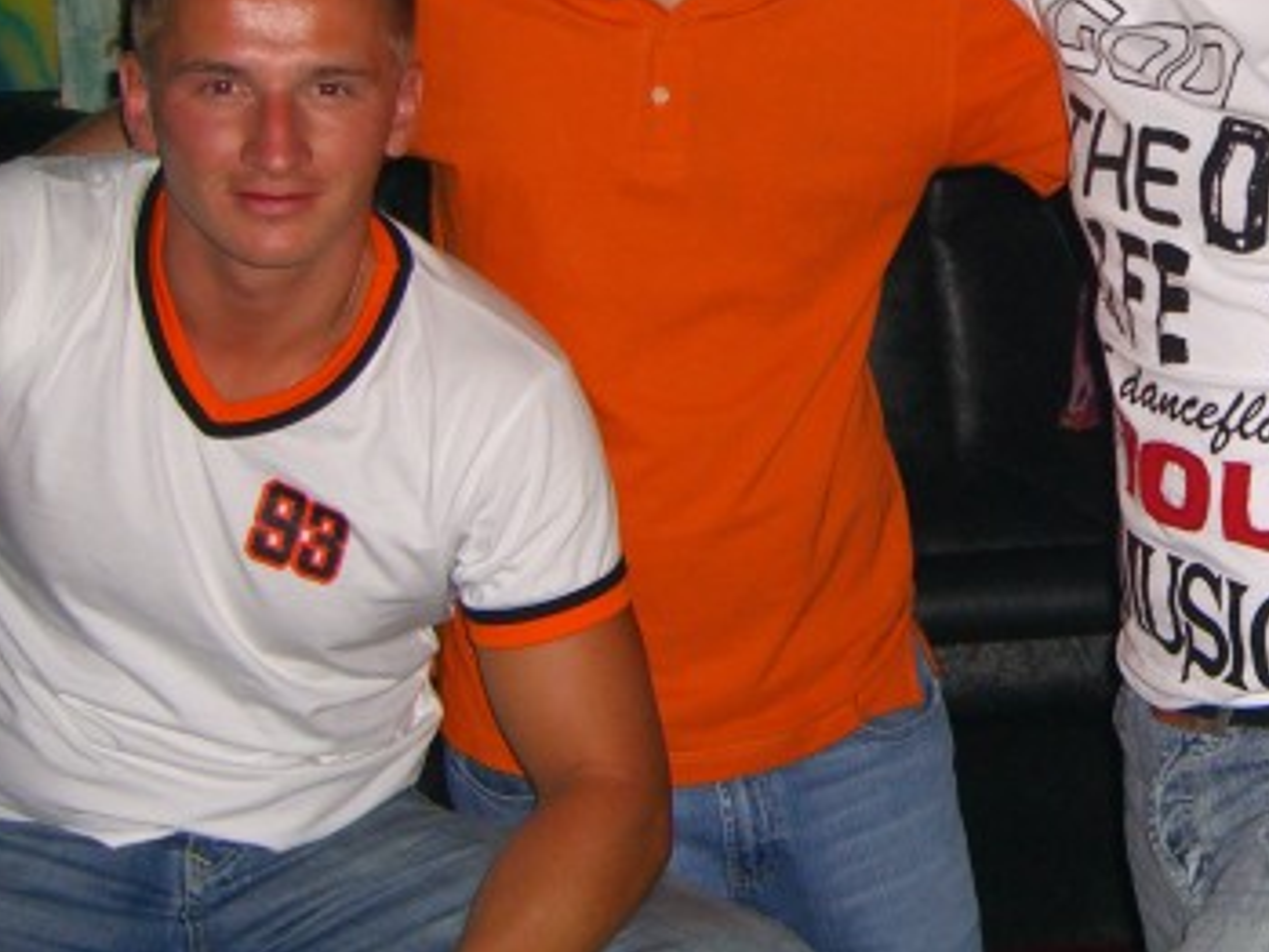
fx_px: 3190
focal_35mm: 87
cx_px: 1222
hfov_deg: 21.8
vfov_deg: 16.9
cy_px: 243
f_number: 2.8
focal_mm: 7.9
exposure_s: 1/60
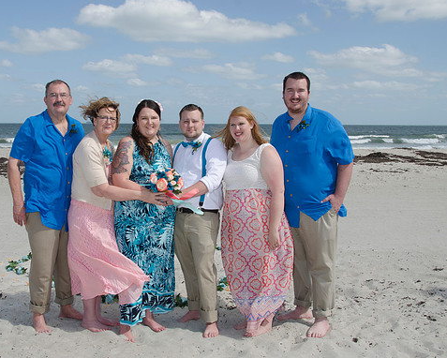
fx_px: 543
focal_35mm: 41
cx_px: 178
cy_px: 179
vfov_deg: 36.5
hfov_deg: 44.5
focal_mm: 24
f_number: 9
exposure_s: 1/250
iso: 100
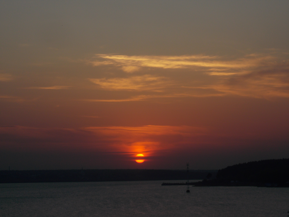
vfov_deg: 11.4
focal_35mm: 130
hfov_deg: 15.2
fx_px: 1085
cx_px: 144
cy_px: 108
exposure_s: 1/200
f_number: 6.5
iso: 80
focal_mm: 23
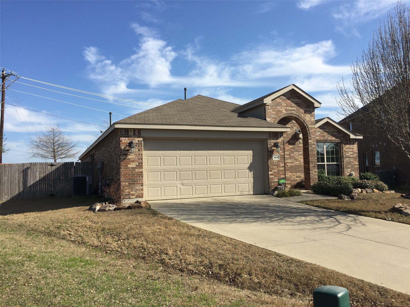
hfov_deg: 61.7
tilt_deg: +3.5
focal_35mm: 29
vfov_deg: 48.2
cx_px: 205
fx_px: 343
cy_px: 154
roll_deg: +0.8
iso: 32
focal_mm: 4.15
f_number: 2.2
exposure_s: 1/2198
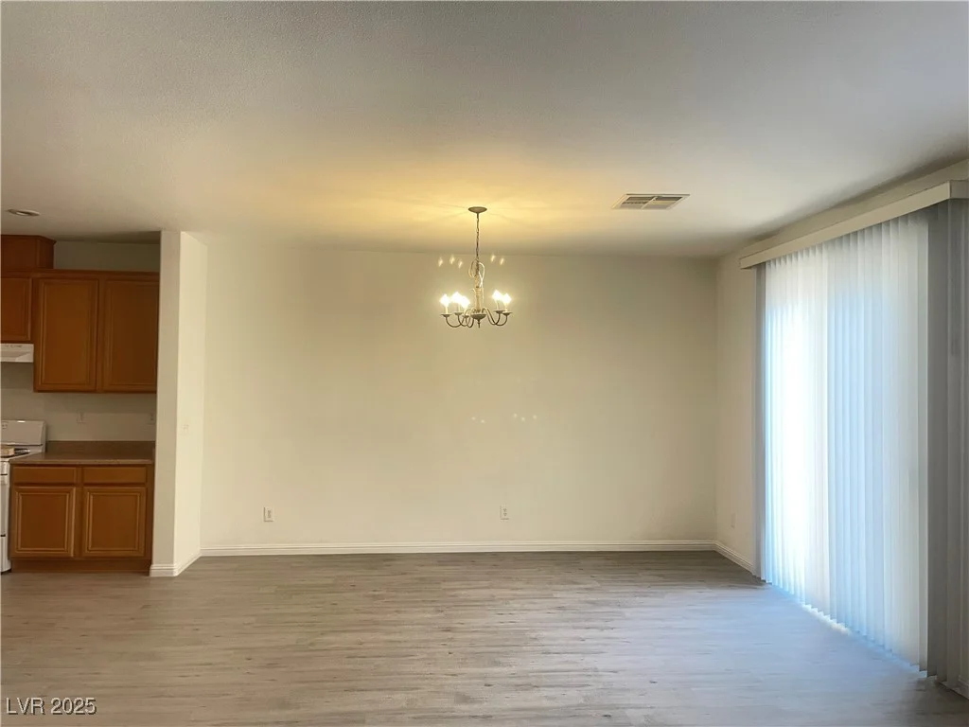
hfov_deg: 67.3
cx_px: 484
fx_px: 728
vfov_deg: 53.1
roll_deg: +0.1
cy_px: 364
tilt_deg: +2.2
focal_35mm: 26
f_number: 1.6
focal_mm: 4.2
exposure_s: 1/60
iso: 160
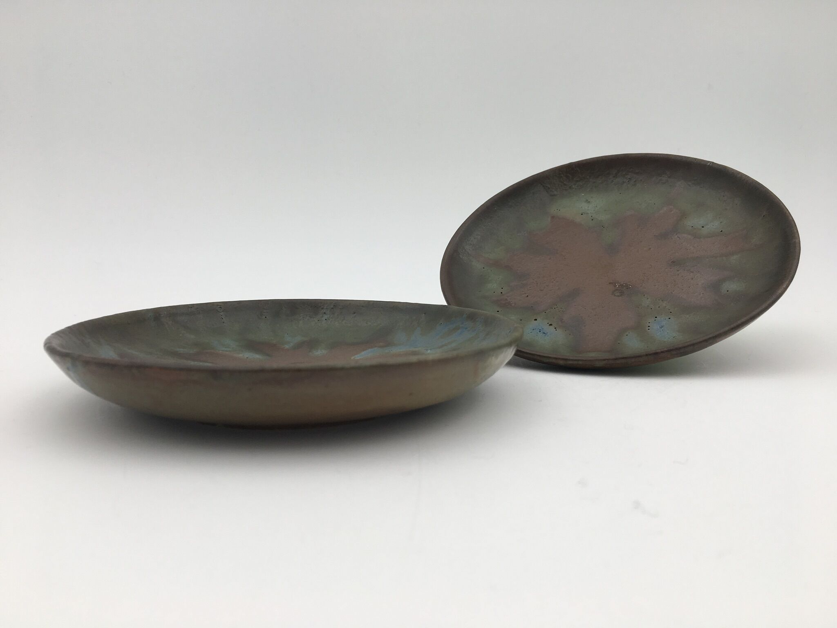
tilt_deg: -7.6
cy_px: 314
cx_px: 418
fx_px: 701
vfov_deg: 48.2
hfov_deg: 61.7
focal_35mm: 29
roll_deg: -0.2
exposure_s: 1/304
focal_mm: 4.15
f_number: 2.2
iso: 25
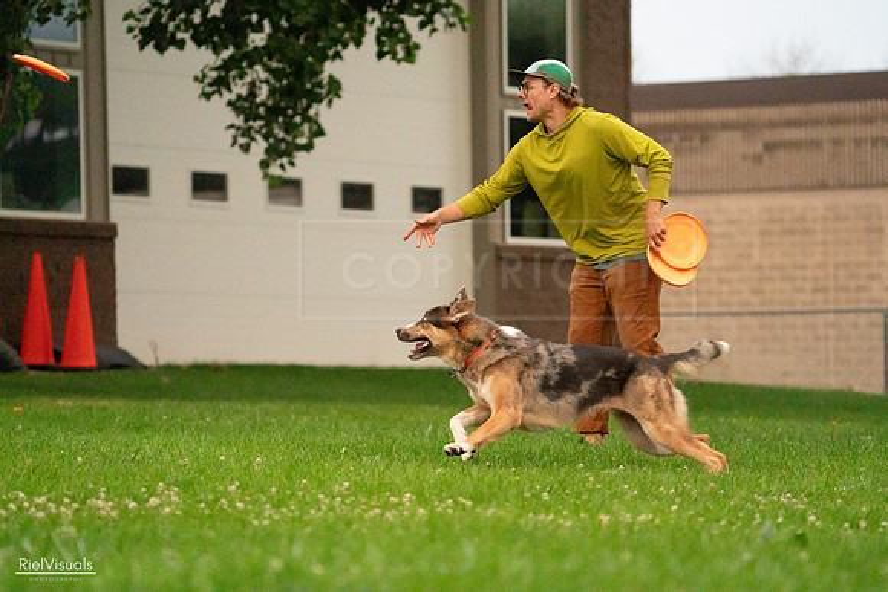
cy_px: 296
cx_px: 444
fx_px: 6217
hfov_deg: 8.2
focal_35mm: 252
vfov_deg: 5.5
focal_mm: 252
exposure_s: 1/2000
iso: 6400
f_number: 5.6
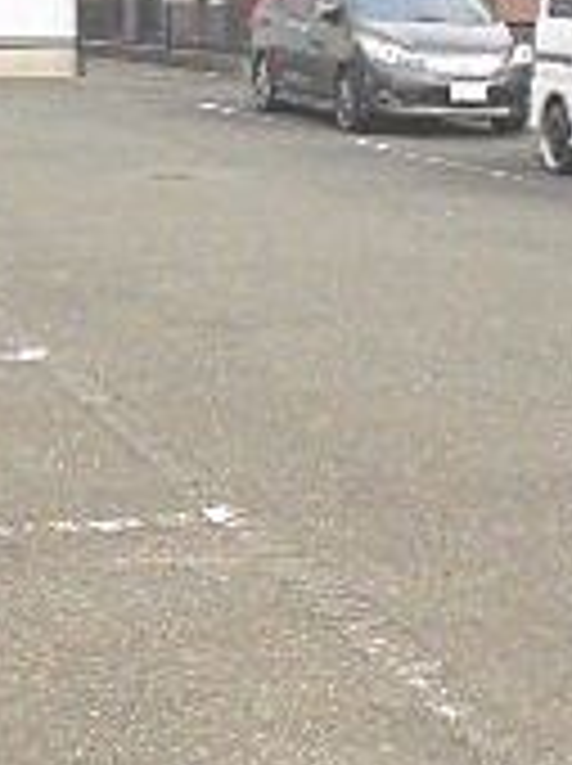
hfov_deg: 15.0
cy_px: 144
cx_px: 230
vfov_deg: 19.8
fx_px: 2165
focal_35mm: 98
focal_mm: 4.6
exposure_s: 1/320
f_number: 3.2
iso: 80
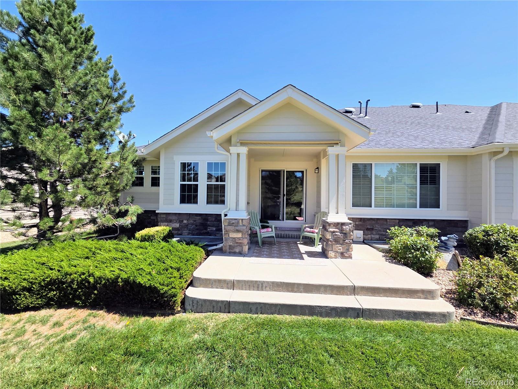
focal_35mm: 13
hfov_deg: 106.2
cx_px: 259
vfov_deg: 89.9
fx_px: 195
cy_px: 194
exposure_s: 1/1550
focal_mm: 2.2
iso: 50
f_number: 2.2
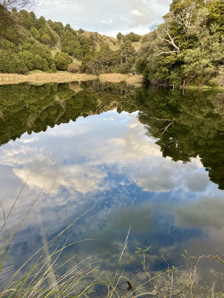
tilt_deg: -16.5
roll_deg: -0.3
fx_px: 224
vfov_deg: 67.3
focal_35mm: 26
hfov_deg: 53.1
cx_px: 112
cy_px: 149
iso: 32
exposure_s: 1/217
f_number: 1.8
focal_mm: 4.25
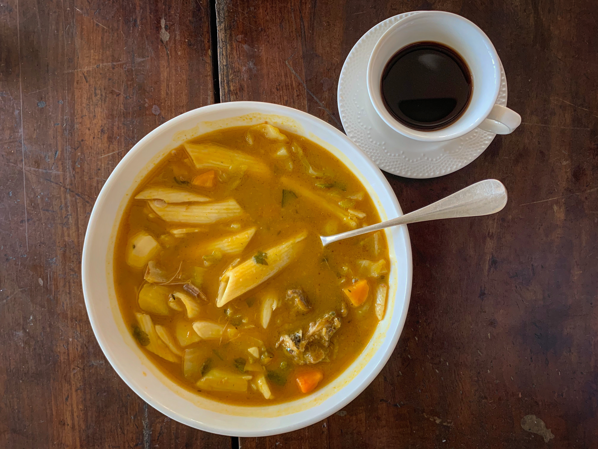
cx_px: 299
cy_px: 224
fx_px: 449
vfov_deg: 53.1
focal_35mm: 26
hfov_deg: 67.3
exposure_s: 1/66
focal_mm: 4.25
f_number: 1.8
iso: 100
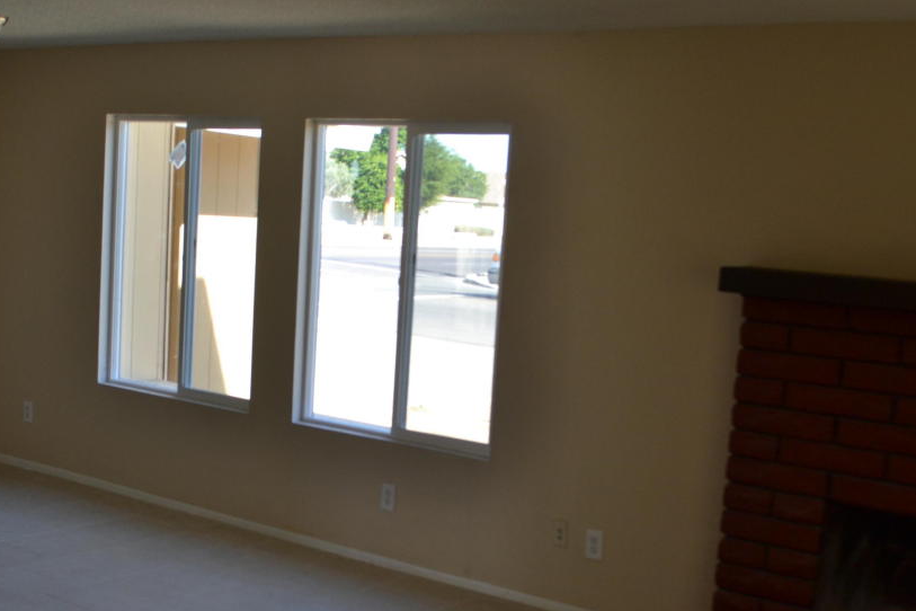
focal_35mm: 51
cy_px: 396
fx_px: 1298
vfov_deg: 26.4
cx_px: 401
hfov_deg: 38.8
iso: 320
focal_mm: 24
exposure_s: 1/125
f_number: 5.6
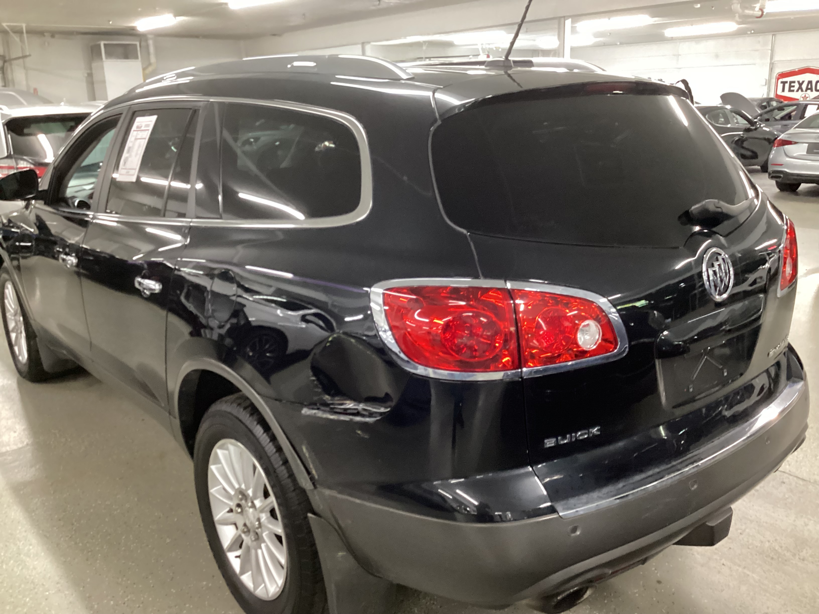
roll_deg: +1.1
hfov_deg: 58.4
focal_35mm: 31
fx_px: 733
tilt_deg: -17.8
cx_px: 410
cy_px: 307
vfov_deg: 45.4
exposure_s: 1/30
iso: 500
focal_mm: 3.3
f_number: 2.4
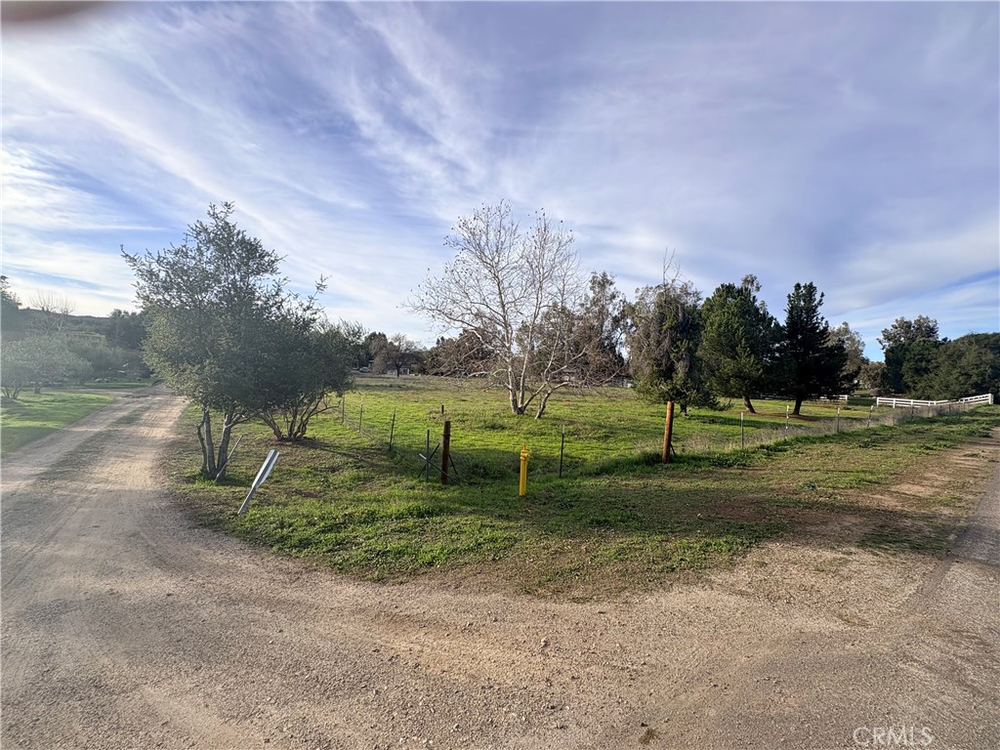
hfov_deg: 102.1
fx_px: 404
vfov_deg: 85.7
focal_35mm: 14
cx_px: 500
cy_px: 375
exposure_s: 1/1346
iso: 50
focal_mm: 2.22
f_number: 2.2
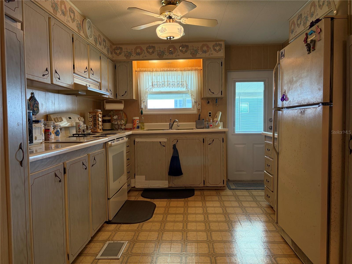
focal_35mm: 26
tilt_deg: -2.1
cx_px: 176
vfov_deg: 53.1
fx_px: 264
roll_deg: +1.1
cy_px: 132
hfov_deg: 67.3
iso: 125
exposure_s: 1/60
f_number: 1.6
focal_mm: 5.96
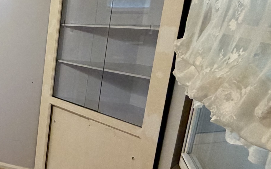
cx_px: -102
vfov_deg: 27.4
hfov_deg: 30.7
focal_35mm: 47
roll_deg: +0.0
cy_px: 93
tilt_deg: -14.0
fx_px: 347
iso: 400
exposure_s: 1/60
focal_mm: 2.22
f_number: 2.2
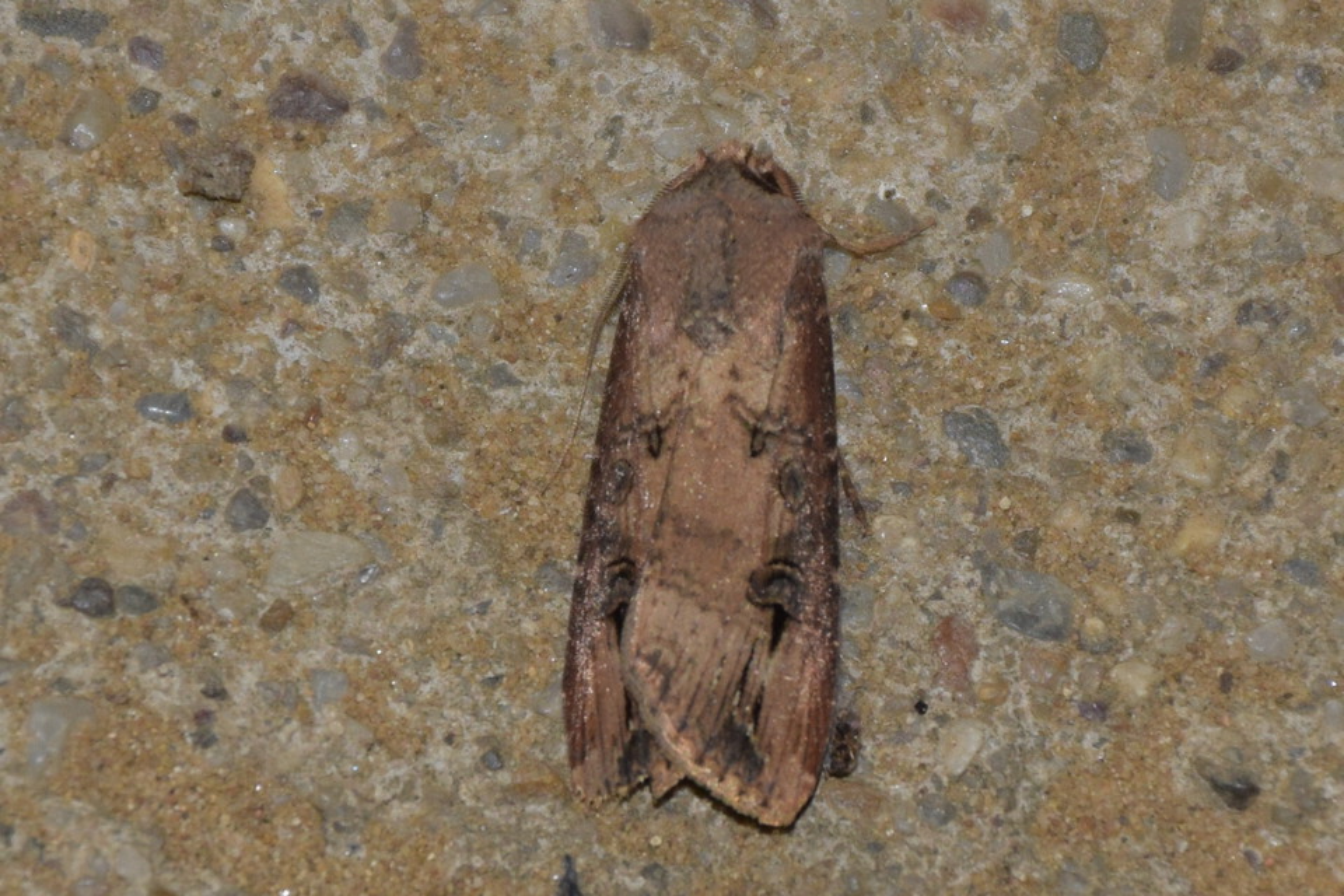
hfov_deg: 9.8
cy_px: 448
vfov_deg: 6.5
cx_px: 672
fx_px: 7839
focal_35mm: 210
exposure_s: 1/60
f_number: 6.3
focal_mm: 140
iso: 320
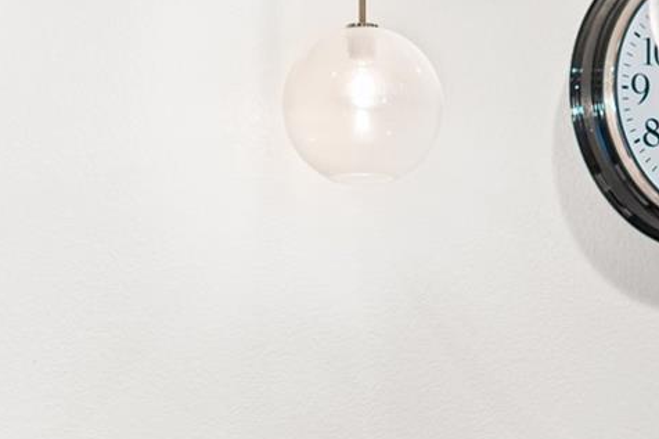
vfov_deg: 8.0
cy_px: 622
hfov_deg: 12.1
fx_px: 3074
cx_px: 617
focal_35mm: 168
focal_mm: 50
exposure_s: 1/10
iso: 100
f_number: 1.8
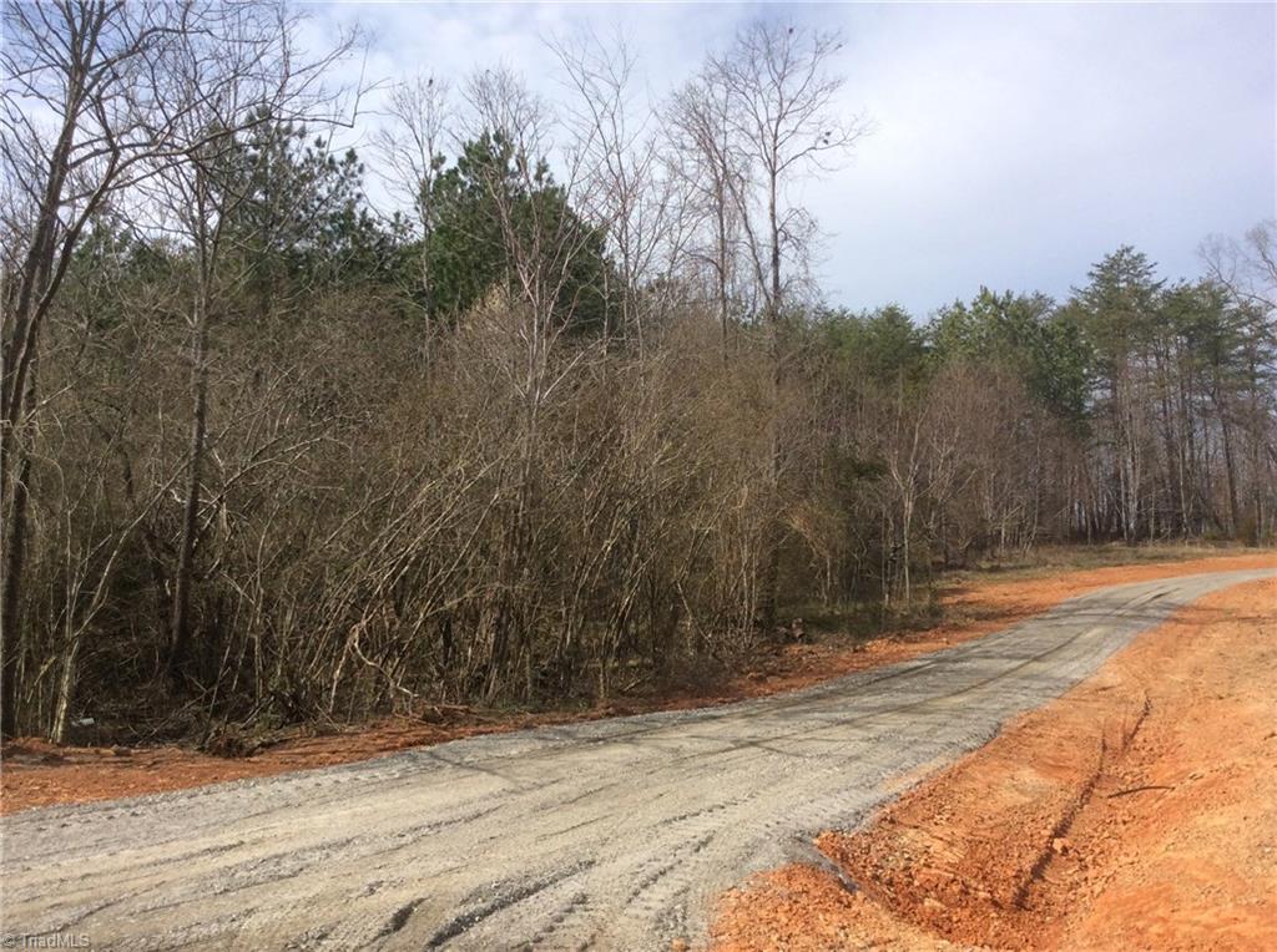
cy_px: 476
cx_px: 638
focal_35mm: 32
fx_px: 1178
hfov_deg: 56.9
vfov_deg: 44.0
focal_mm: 3.3
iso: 32
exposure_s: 1/1590
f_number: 2.4
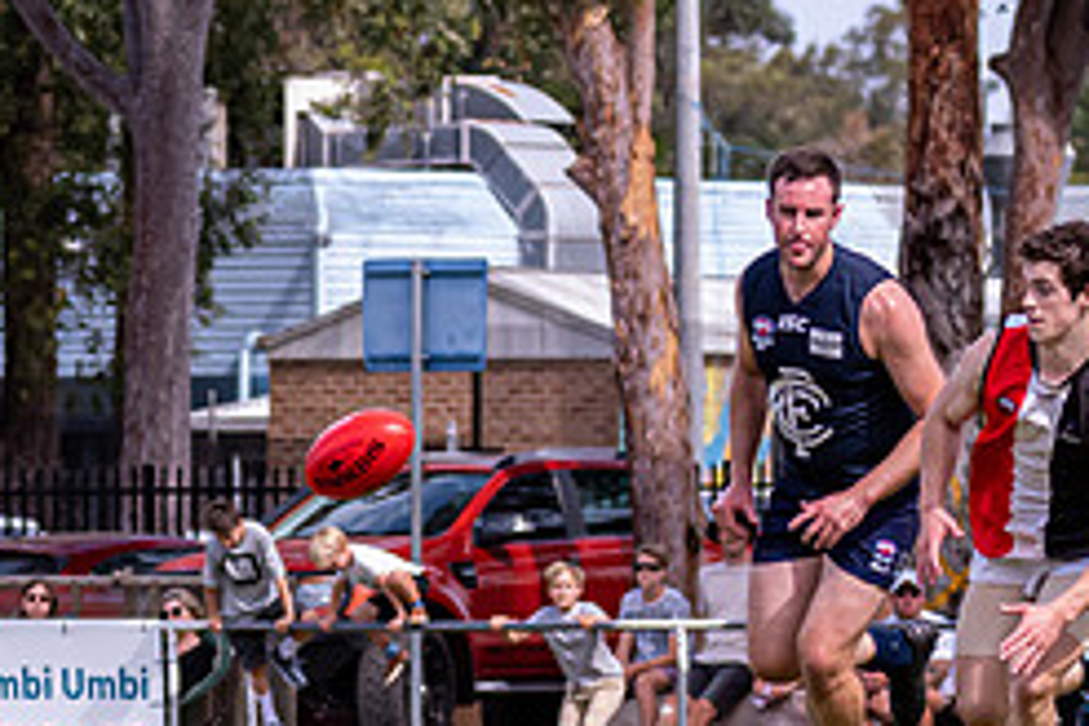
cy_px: 648
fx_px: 18391
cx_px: 307
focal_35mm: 608
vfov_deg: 2.3
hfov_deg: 3.4
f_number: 6.3
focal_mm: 150
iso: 800
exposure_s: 1/1600
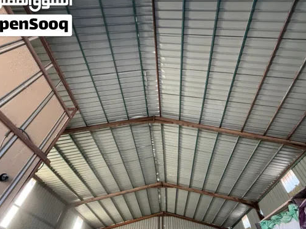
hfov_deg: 87.6
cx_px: 165
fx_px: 159
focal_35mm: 18
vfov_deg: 71.4
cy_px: 125
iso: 320
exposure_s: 1/91
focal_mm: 2.22
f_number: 2.2
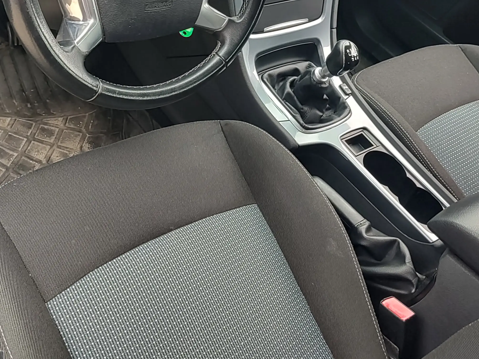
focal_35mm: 44
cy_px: 41
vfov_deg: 31.4
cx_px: 228
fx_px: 609
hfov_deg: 42.9
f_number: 1.8
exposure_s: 1/241
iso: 100
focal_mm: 5.56
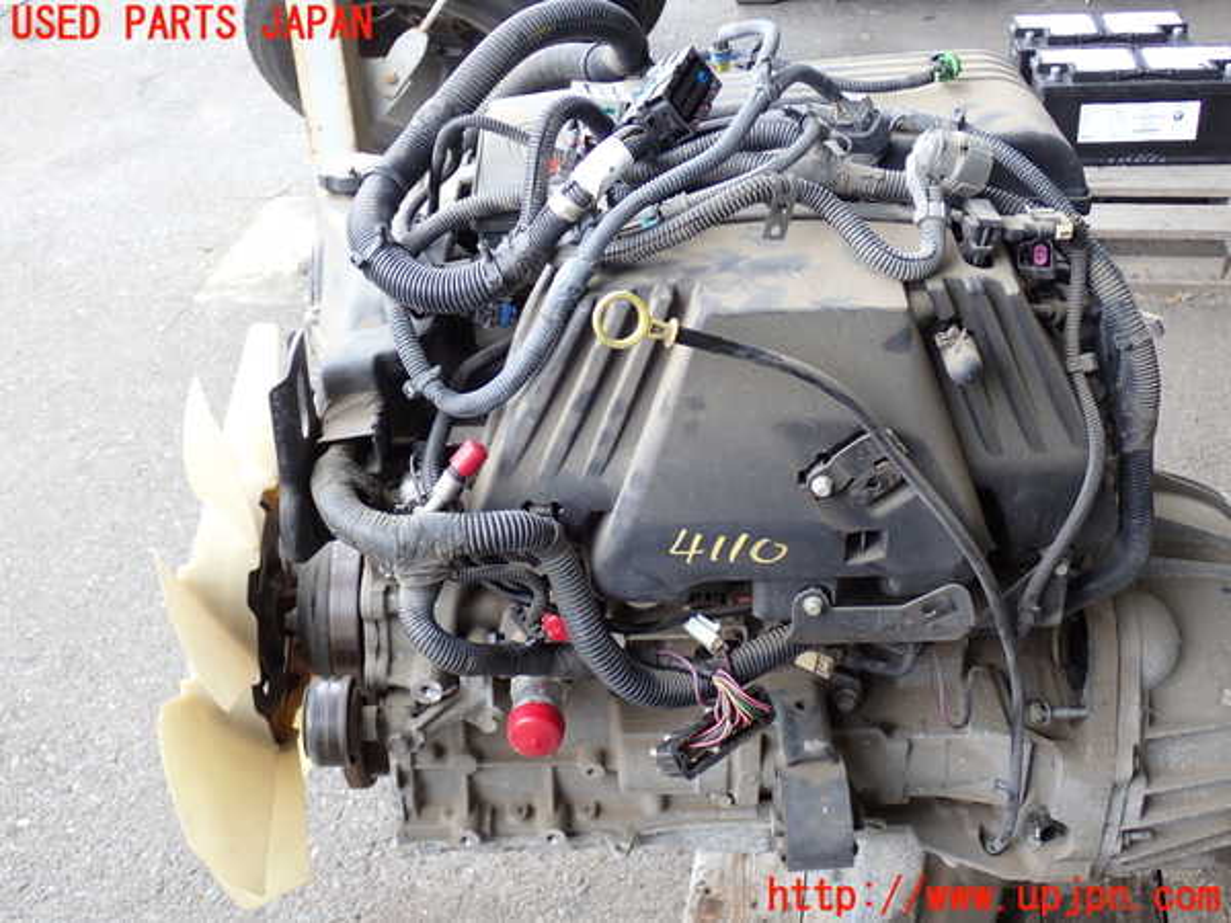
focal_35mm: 44
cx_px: 616
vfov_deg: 32.9
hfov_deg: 42.9
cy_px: 462
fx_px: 1565
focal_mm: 7.84
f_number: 2.9
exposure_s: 1/80
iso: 100
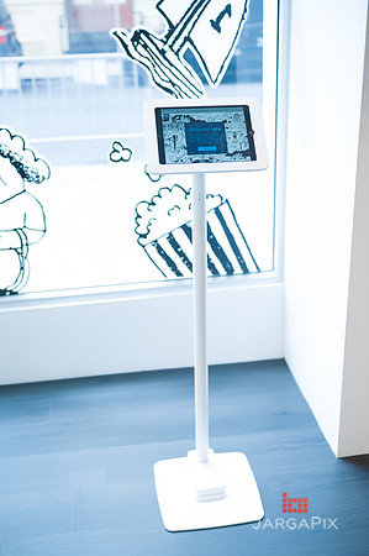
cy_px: 278
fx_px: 616
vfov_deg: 48.5
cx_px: 184
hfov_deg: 33.3
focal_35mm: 40
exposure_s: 1/500
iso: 2500
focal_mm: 40
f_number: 3.5
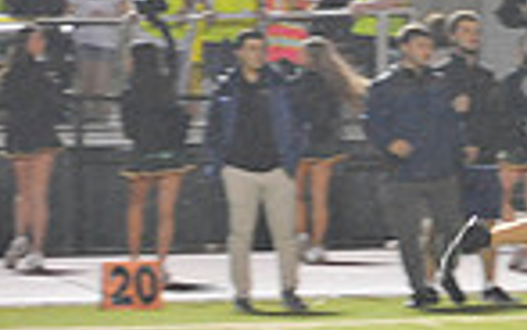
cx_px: 864
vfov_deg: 2.1
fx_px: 8966
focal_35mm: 624
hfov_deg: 3.4
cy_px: 65
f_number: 4
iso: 4000
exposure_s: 1/160
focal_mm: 155
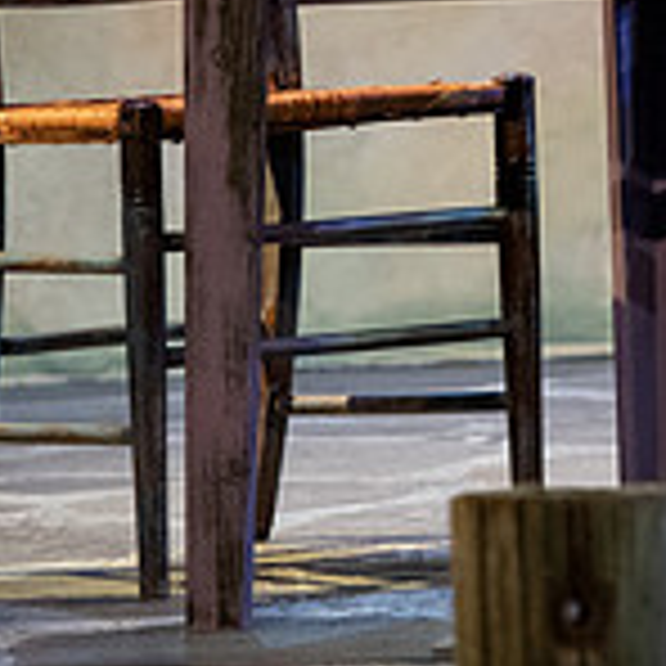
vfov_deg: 3.1
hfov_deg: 3.1
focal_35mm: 568
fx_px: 12364
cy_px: -173
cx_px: 976
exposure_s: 1/320
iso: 2500
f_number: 3.2
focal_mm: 170
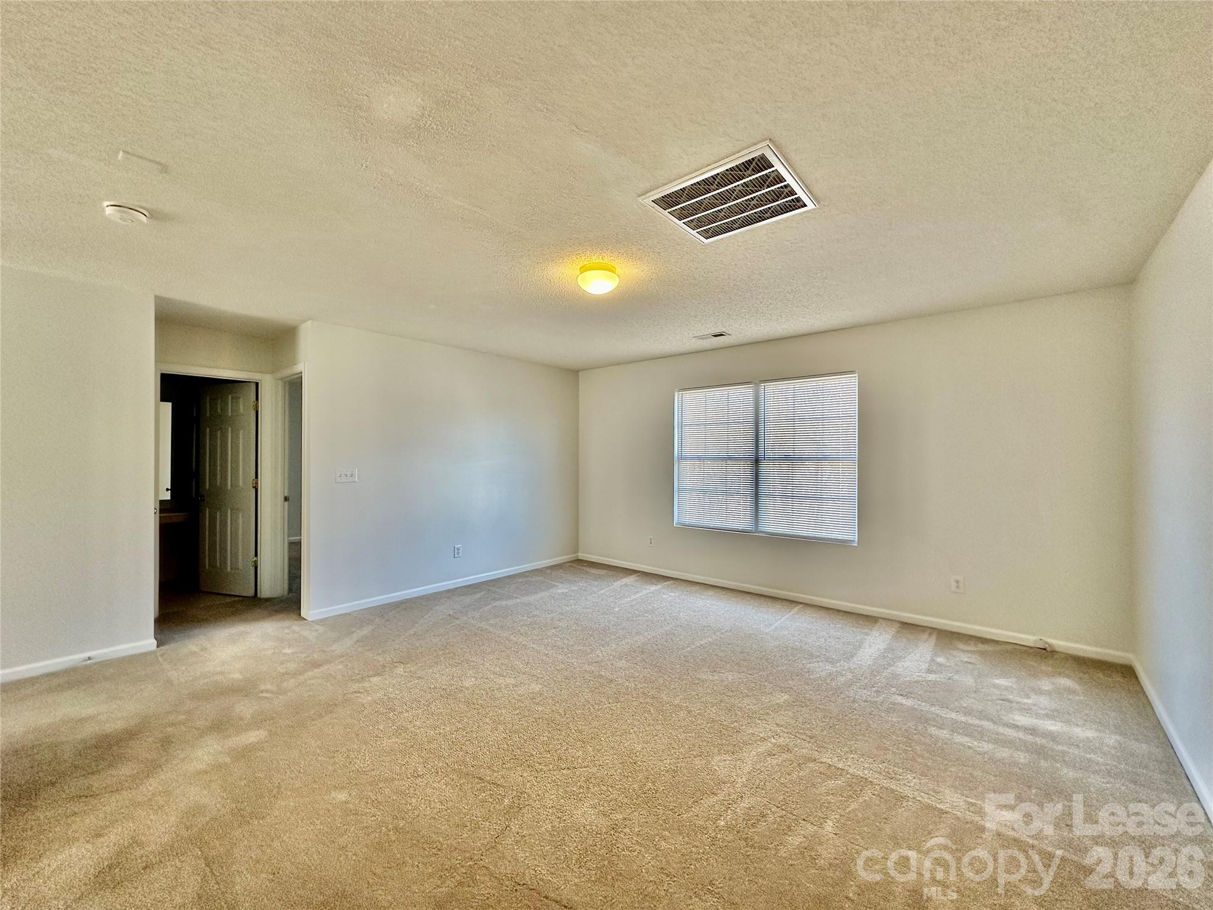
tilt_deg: +0.5
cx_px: 606
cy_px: 455
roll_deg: -0.5
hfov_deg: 102.1
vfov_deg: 85.7
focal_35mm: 14
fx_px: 491
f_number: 2.2
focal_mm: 2.22
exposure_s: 1/120
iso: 160
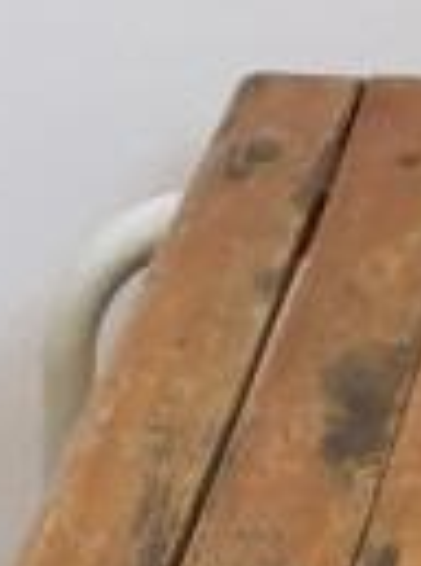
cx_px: -96
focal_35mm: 207
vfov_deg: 7.6
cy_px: 2023
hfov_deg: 7.1
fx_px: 3374
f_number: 1.5
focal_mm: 4.3
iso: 320
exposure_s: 1/33
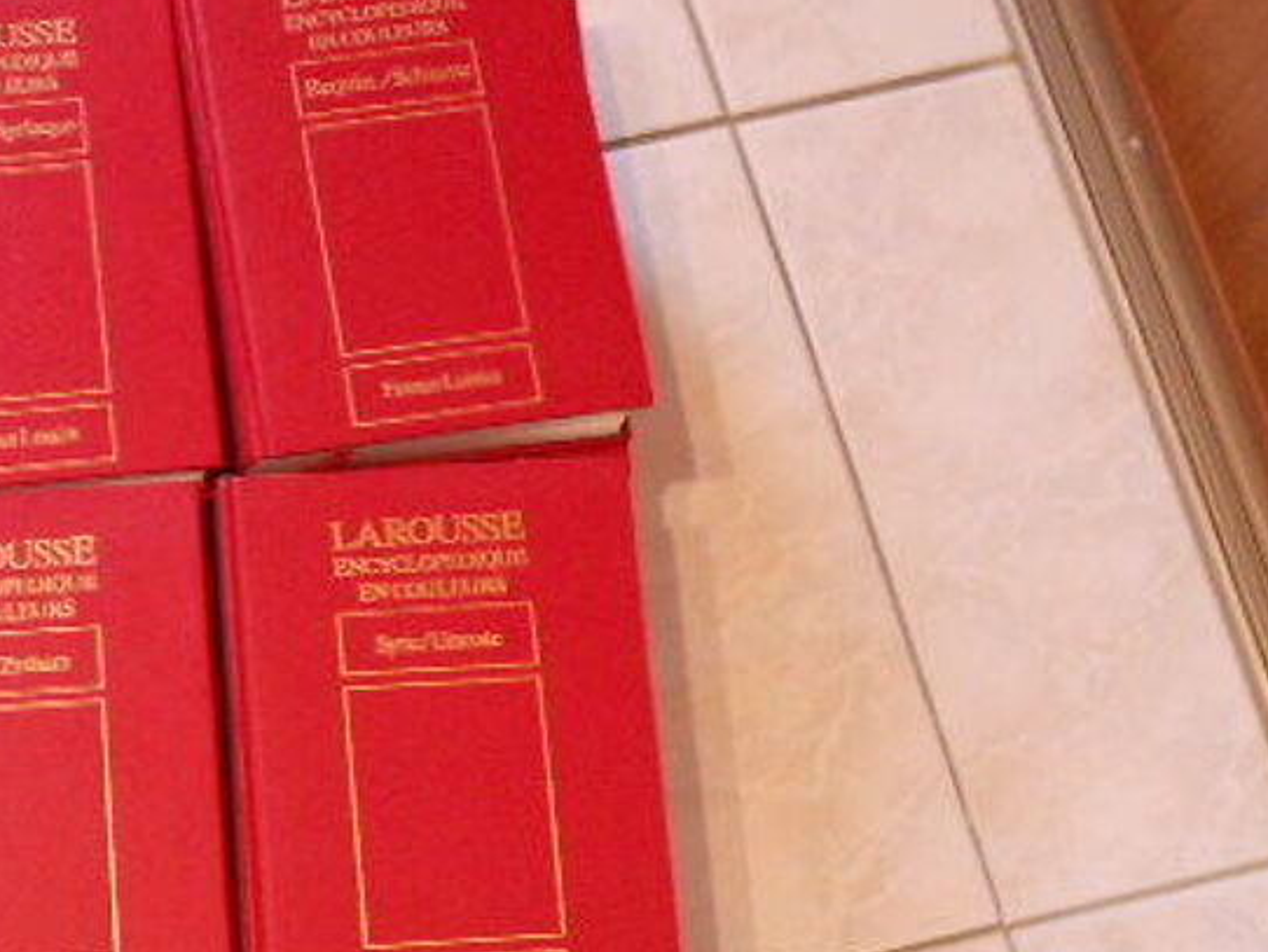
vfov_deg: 24.3
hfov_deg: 31.5
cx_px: 178
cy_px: 821
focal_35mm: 59
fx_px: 2162
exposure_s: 1/15
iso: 400
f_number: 3.6
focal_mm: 6
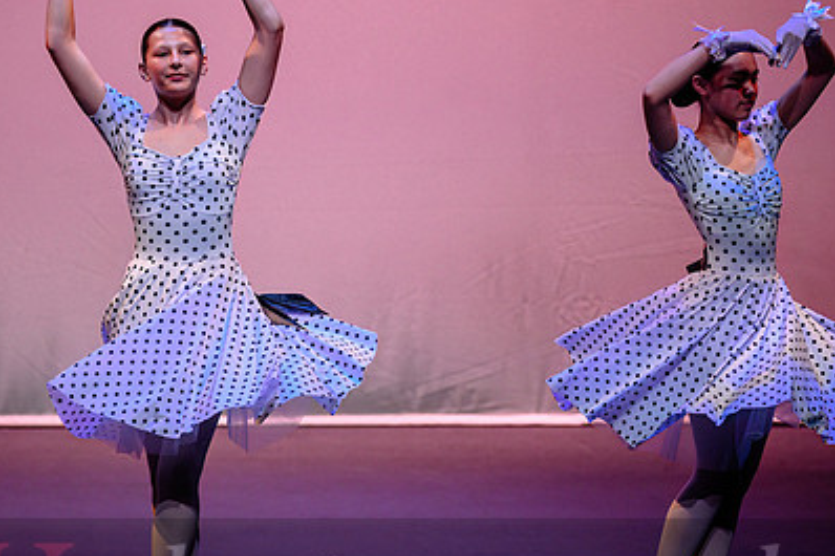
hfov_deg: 8.3
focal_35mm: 248
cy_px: 320
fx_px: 5750
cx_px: 391
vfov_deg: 5.5
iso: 1600
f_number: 2.8
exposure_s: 1/800
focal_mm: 140
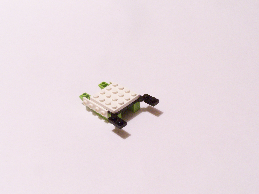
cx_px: 130
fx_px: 441
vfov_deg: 24.8
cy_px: 97
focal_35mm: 59
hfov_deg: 32.7
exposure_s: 1/4
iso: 400
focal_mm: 9.8
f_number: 8
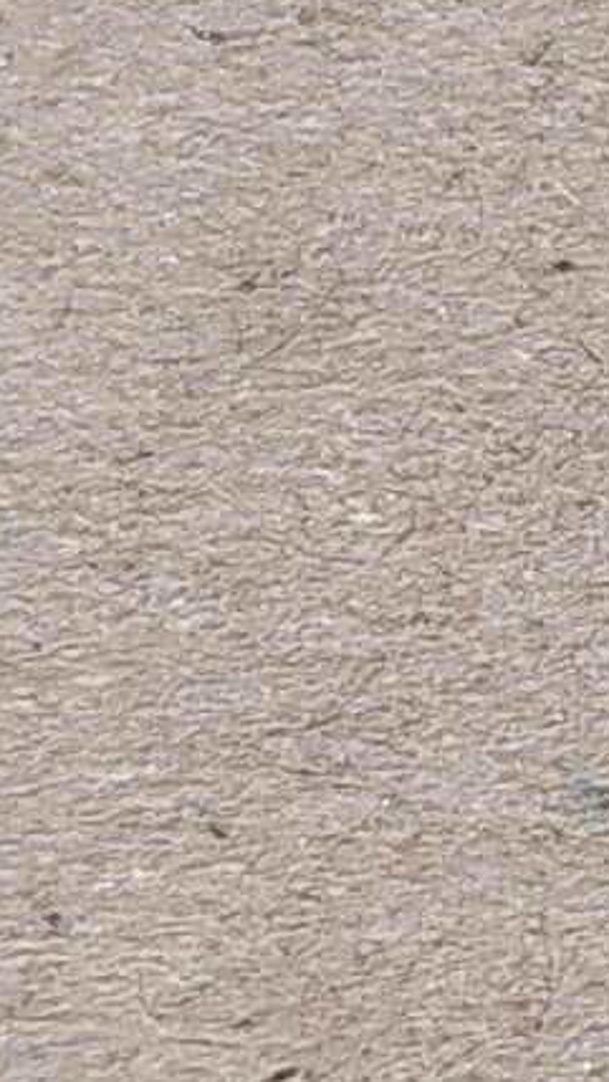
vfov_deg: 8.6
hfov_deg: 4.5
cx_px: 2322
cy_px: 470
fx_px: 7171
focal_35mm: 250
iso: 100
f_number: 1.8
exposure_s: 1/685
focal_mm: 5.56
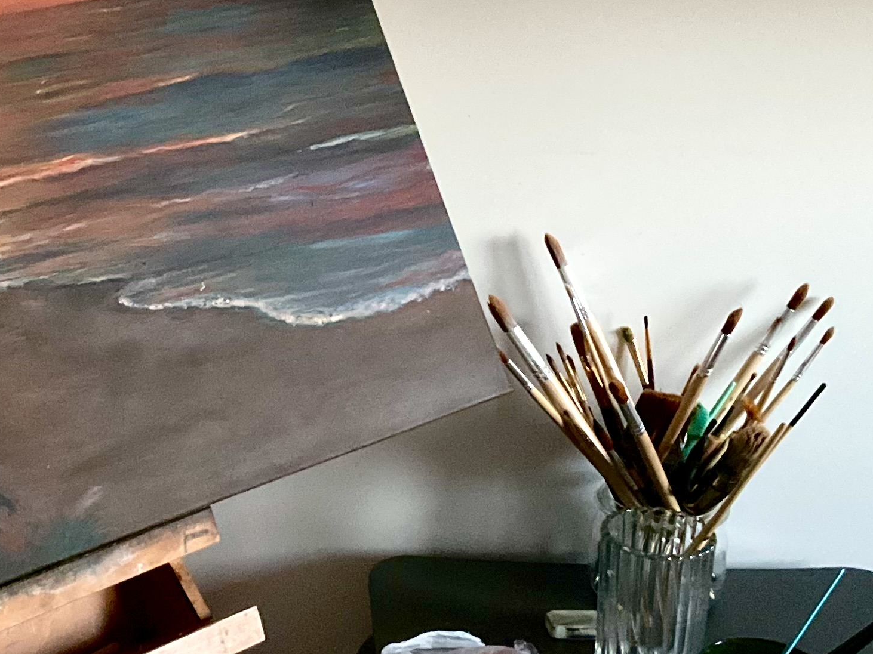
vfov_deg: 18.4
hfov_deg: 24.0
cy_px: 232
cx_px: 145
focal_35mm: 80
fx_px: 2017
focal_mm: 3
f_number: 1.8
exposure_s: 1/30
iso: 400
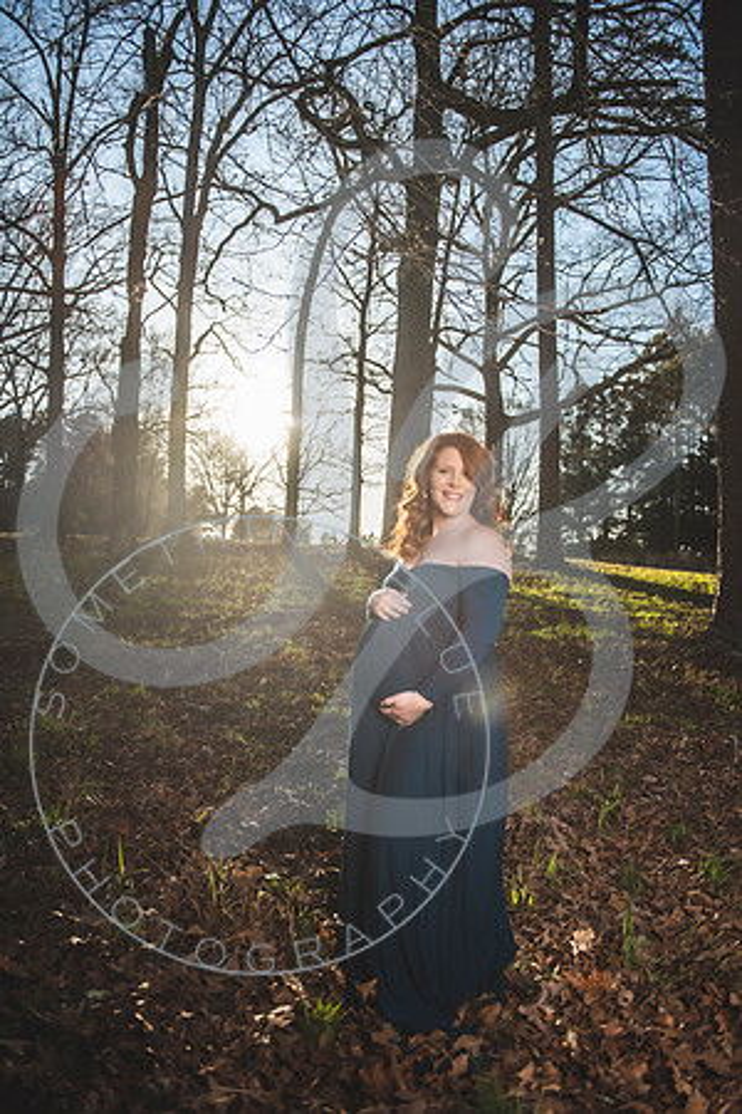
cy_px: 557
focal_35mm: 28
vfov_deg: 65.5
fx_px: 866
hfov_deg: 46.4
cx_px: 371
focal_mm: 28
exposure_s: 1/2000
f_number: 2.8
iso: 100
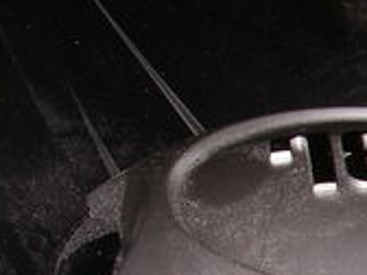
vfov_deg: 9.9
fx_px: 1537
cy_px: 412
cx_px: 603
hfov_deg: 12.7
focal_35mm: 145
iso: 64
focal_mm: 6.3
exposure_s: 1/40
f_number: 6.6
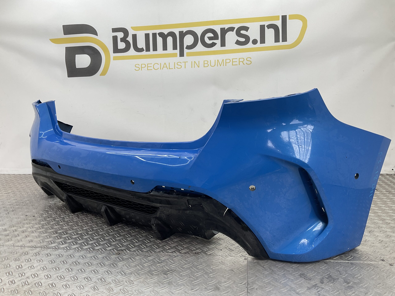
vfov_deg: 48.2
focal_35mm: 29
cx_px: 198
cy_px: 148
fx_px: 331
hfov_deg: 61.7
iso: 20
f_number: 1.8
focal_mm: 3
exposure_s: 1/100
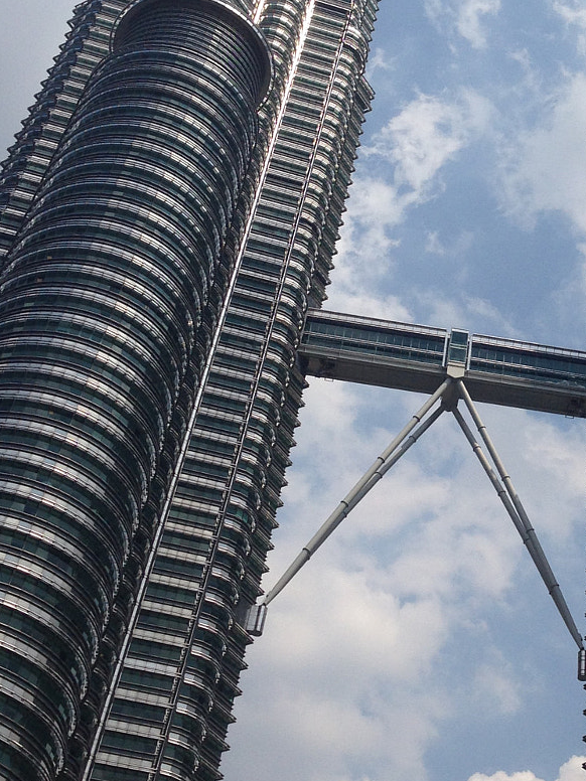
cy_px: 329
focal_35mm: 68
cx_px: 528
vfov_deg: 28.5
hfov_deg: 21.1
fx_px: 1535
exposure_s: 1/3623
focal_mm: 4.12
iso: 50
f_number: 2.4
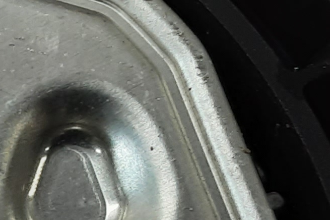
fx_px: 1283
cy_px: 335
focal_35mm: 140
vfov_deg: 9.5
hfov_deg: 13.2
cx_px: -262
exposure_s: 1/50
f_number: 1.9
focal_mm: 2.91
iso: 50
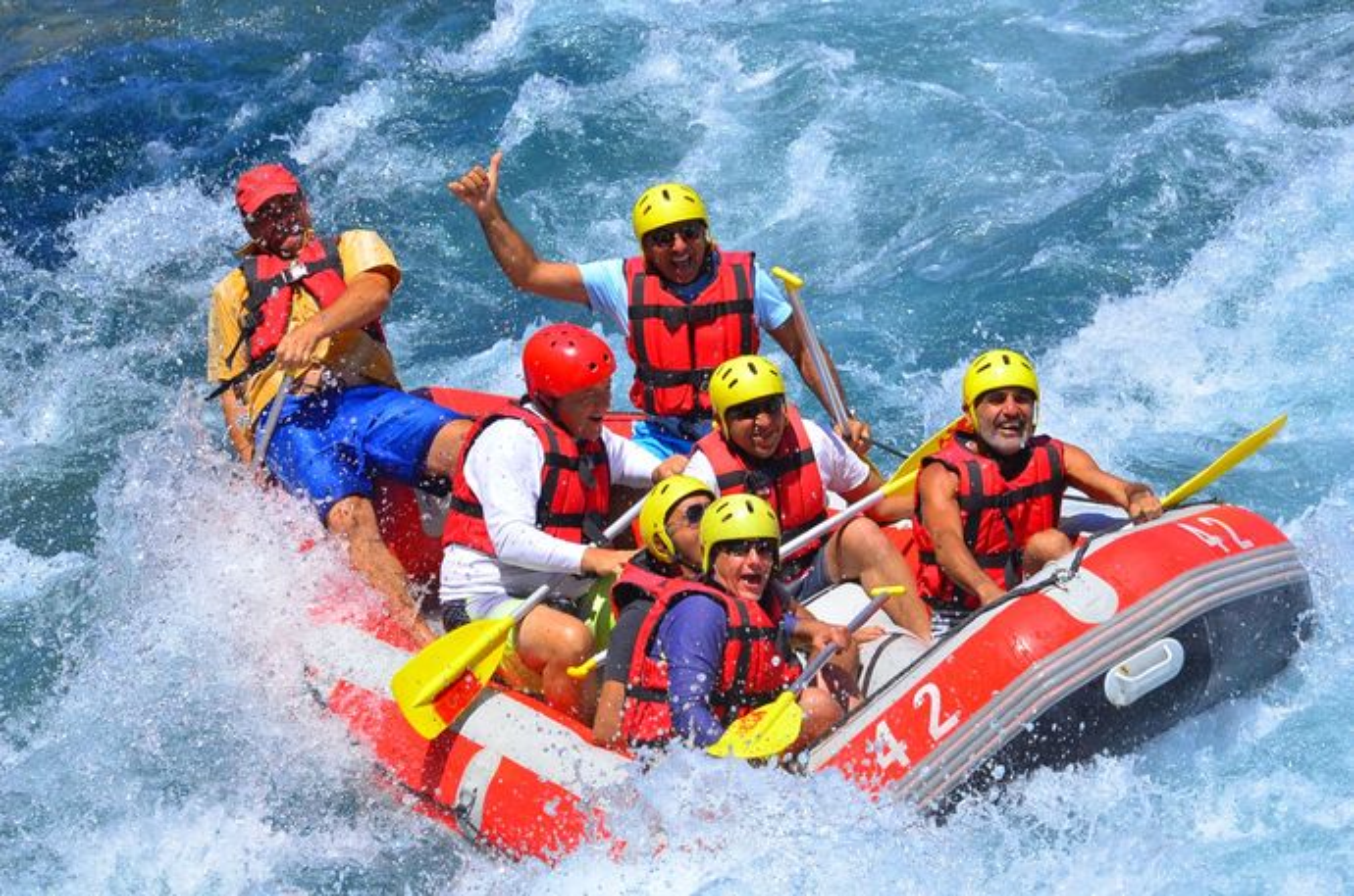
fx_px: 10415
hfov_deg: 7.4
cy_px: 448
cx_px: 677
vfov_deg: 4.9
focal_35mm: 278
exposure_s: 1/800
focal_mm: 185
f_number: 9
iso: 400
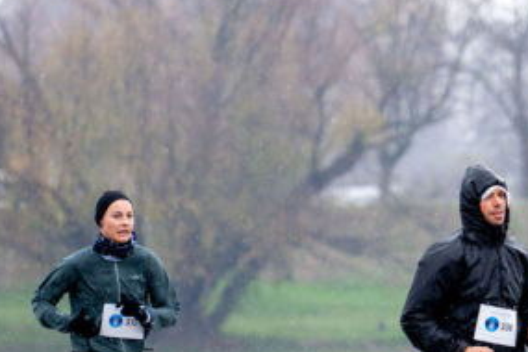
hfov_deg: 3.6
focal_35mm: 567
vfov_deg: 2.4
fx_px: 8315
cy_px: 228
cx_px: 613
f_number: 4
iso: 500
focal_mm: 200
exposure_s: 1/500
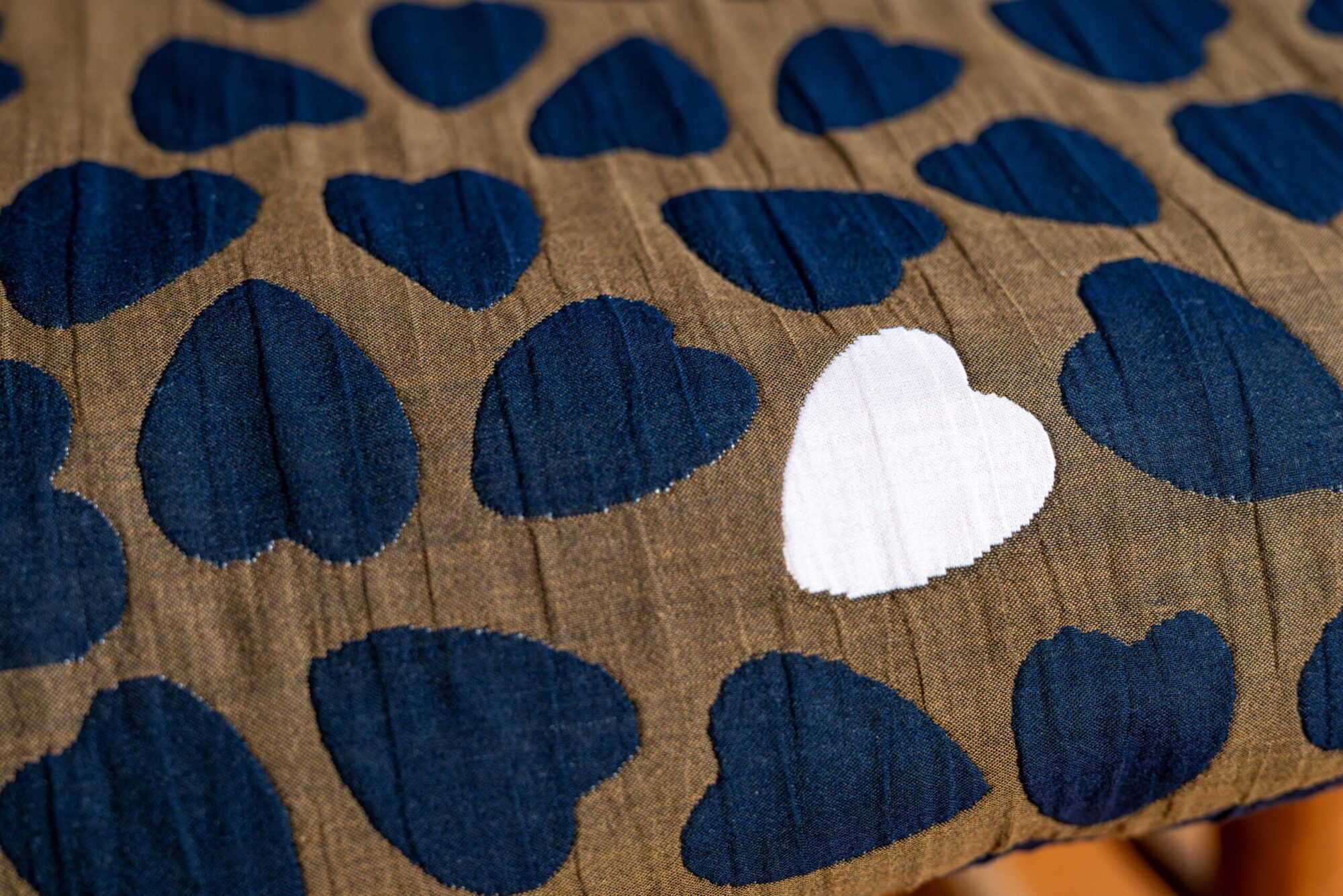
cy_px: 448
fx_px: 1865
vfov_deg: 27.0
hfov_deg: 39.6
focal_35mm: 50
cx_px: 672
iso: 1600
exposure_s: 1/100
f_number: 3.5
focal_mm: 50
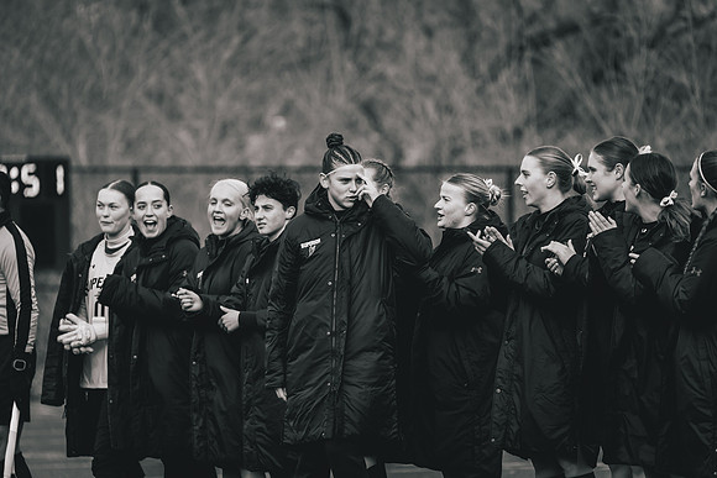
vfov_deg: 3.4
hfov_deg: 5.1
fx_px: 7995
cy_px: 239
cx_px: 358
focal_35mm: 401
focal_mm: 400
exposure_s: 1/1000
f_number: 6.3
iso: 800
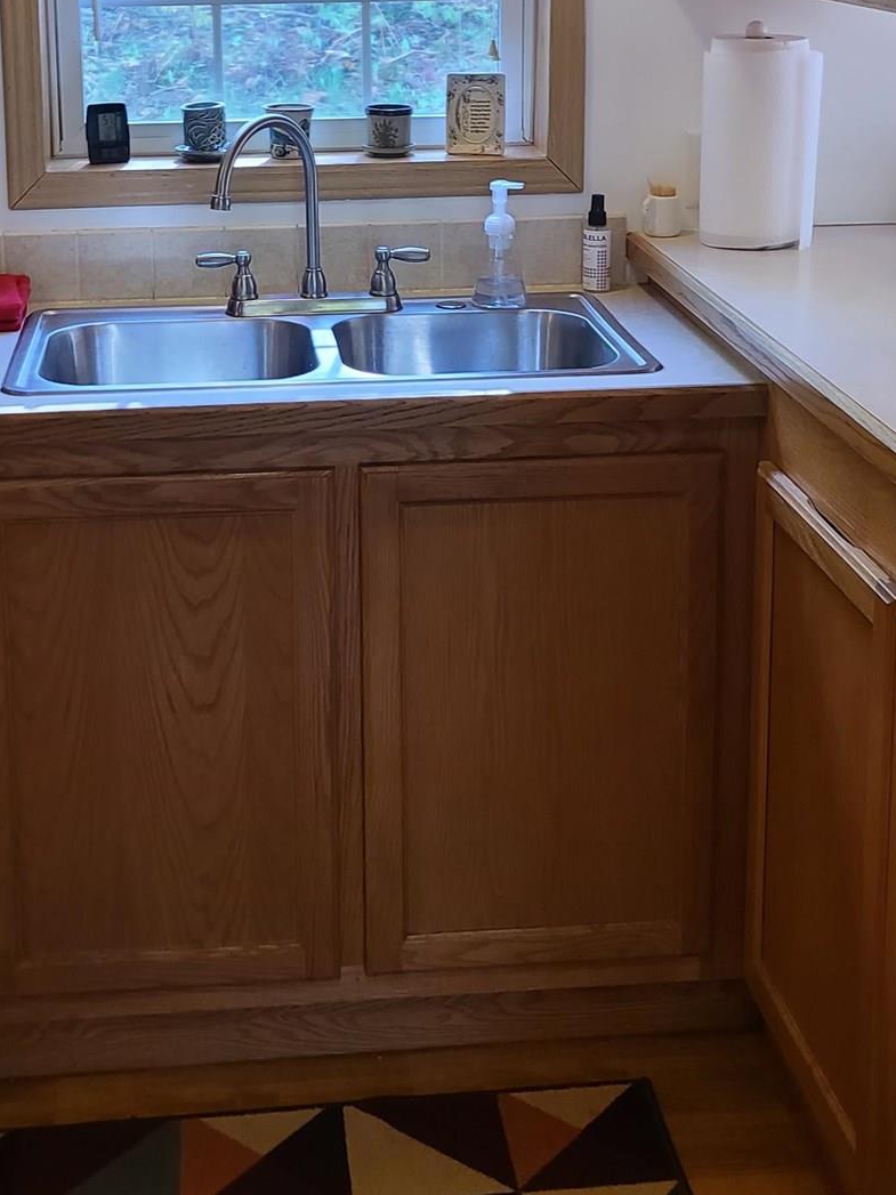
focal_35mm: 55
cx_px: 344
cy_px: 282
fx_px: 1899
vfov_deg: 34.1
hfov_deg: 26.5
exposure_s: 1/60
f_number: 1.8
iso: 125
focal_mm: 7
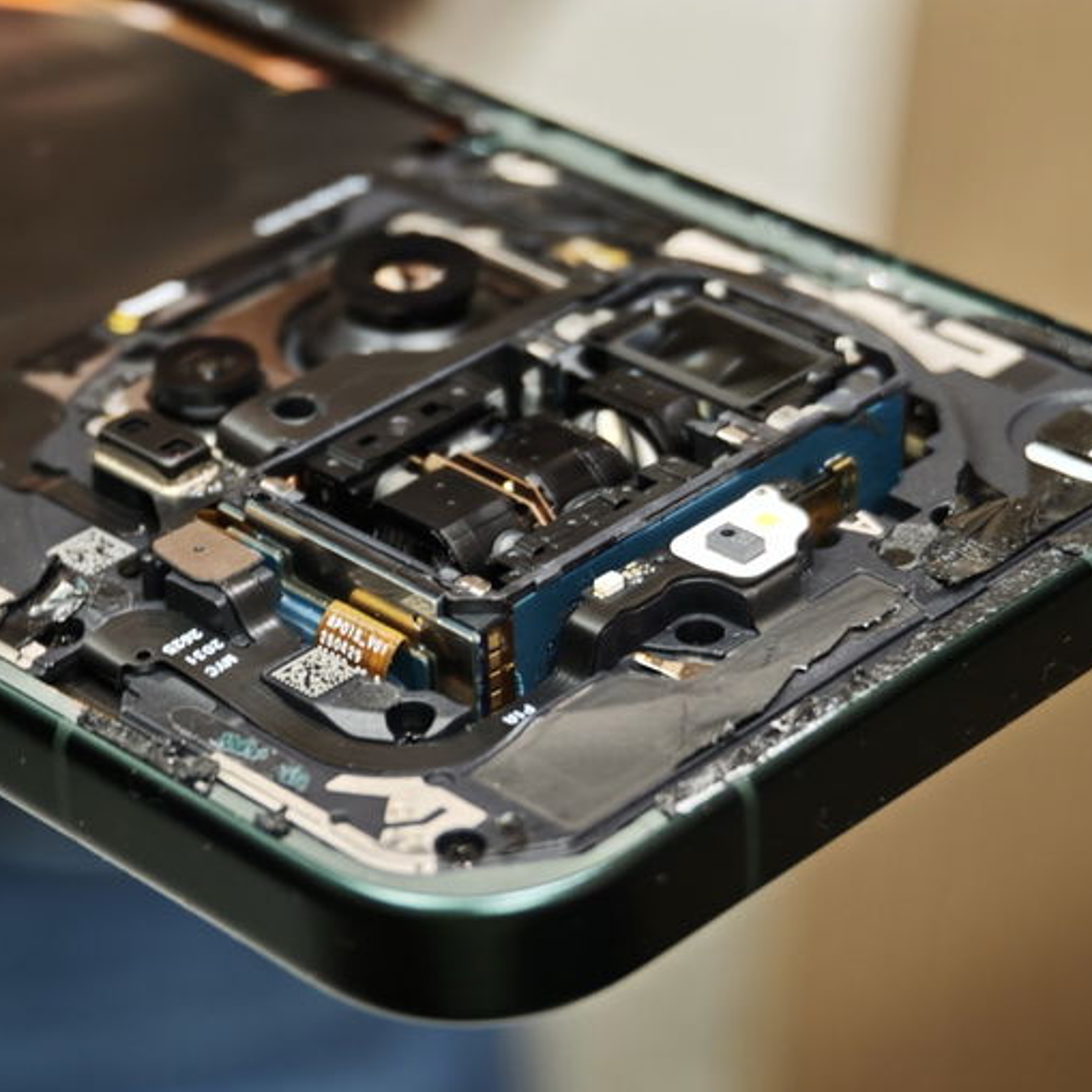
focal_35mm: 119
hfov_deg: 14.6
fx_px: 4247
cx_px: 486
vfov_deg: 14.7
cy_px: 546
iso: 500
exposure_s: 1/25
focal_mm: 26.5
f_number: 2.96
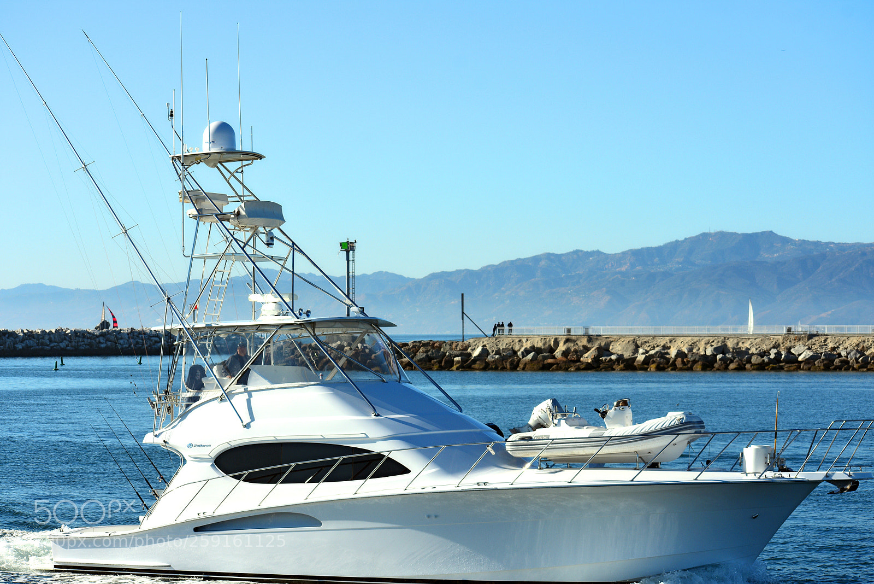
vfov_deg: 13.1
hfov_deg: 19.4
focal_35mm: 105
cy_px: 292
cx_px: 437
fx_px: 2550
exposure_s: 1/800
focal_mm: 70
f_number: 7.1
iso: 160
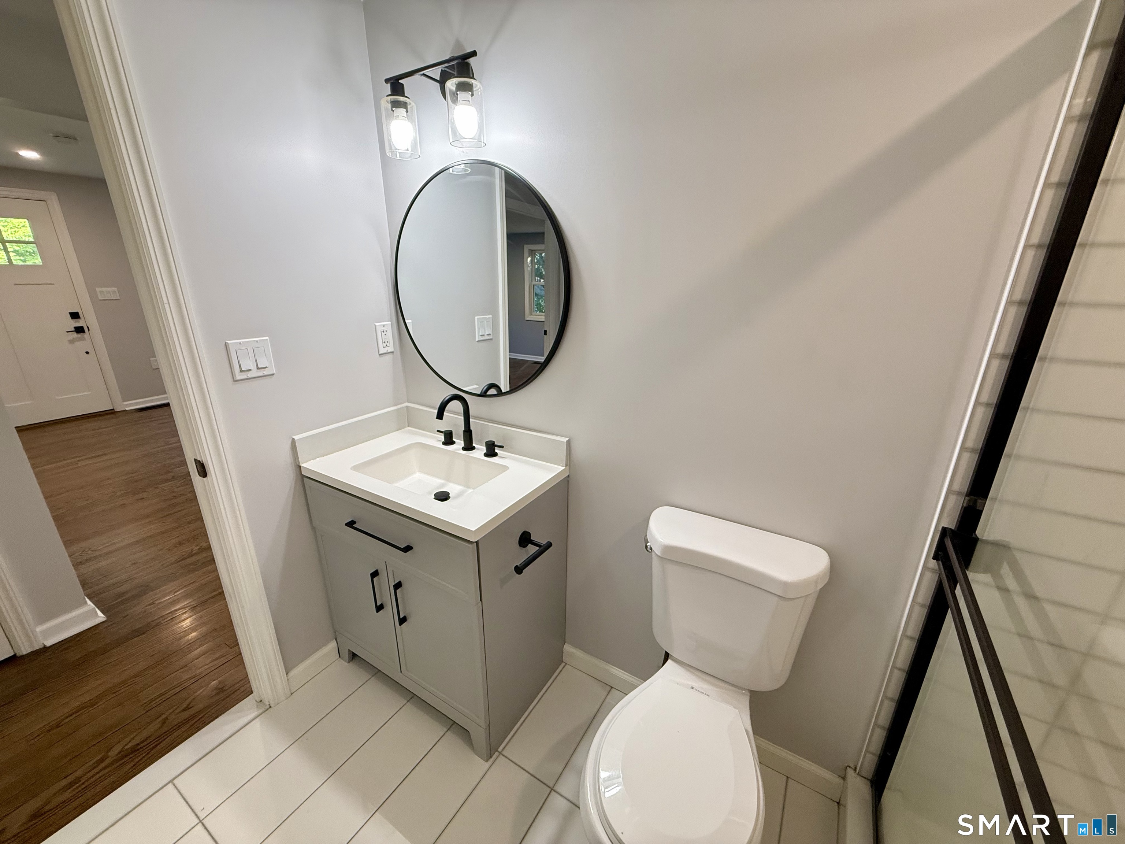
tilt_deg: -18.2
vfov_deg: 85.7
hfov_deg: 102.1
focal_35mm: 14
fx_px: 455
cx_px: 562
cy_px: 422
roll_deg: -0.6
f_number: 2.2
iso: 320
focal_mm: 2.22
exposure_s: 1/120
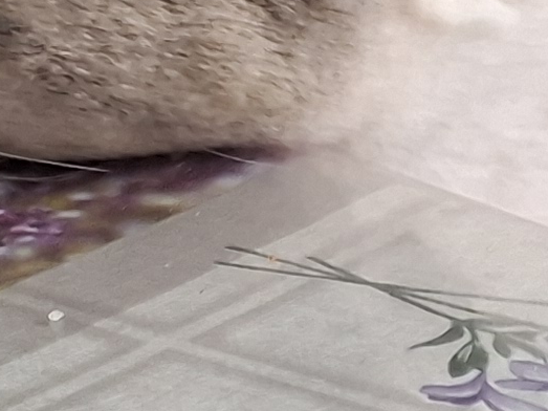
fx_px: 2786
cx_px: 289
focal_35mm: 176
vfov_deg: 8.4
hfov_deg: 11.2
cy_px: 309
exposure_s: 1/25
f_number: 1.8
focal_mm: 5.54
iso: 320
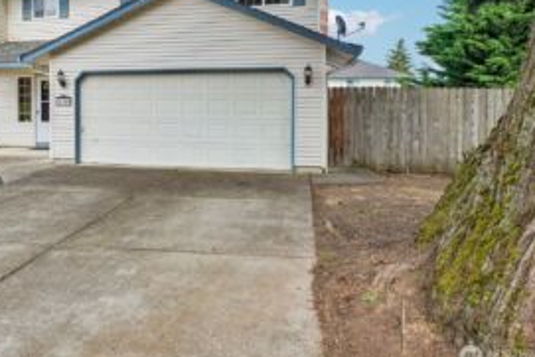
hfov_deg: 58.9
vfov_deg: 41.7
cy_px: 111
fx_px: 461
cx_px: 178
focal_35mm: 31
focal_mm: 21
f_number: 8
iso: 400
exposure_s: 1/500
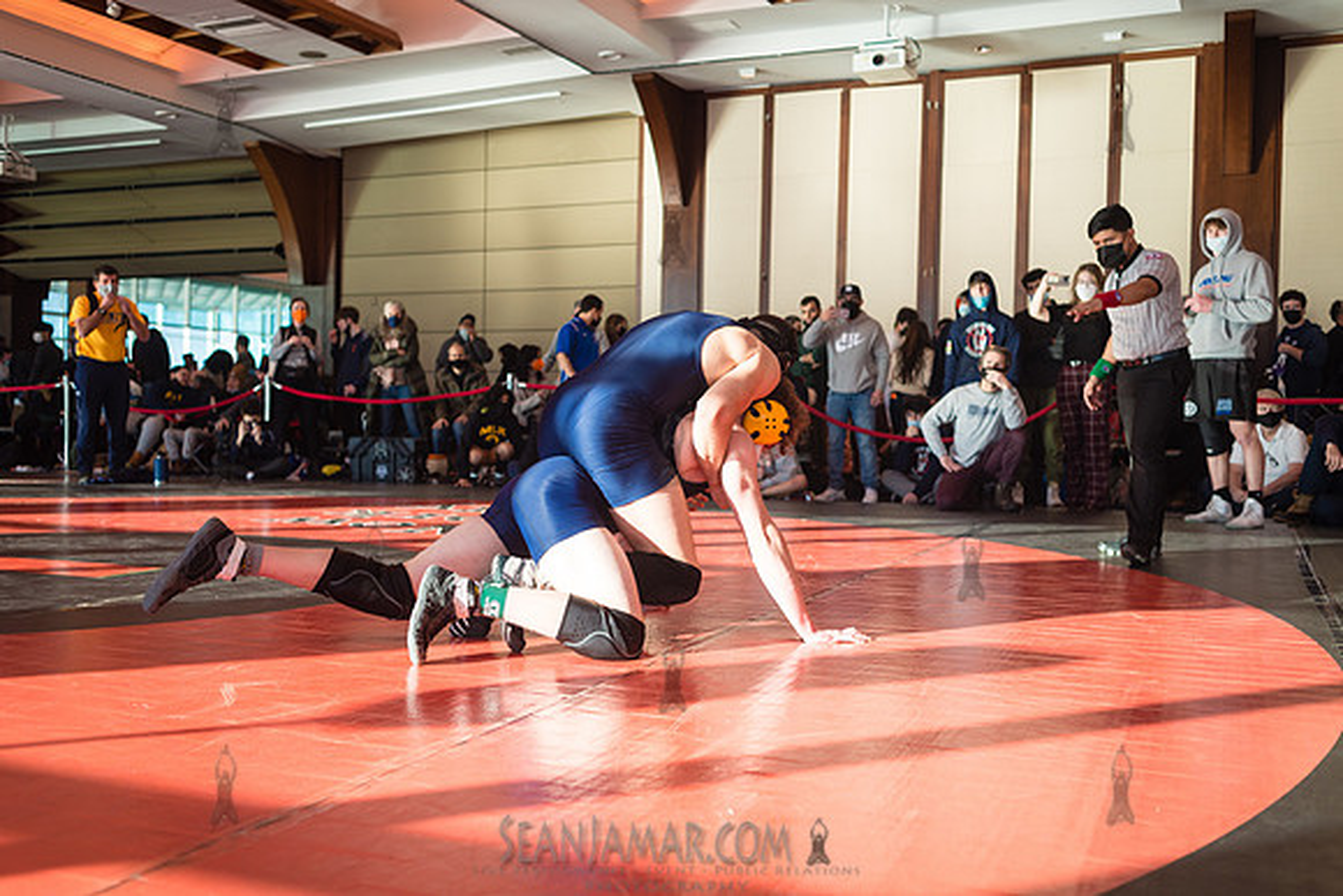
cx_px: 672
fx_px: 1306
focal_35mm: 35
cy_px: 448
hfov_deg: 54.4
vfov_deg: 37.9
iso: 400
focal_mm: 35
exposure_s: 1/400
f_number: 3.5
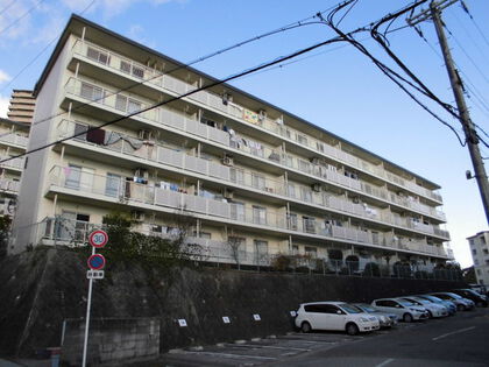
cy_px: 184
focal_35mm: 26
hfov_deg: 67.3
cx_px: 244
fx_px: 367
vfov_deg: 53.1
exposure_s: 1/250
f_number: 3.5
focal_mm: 4.6
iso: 100
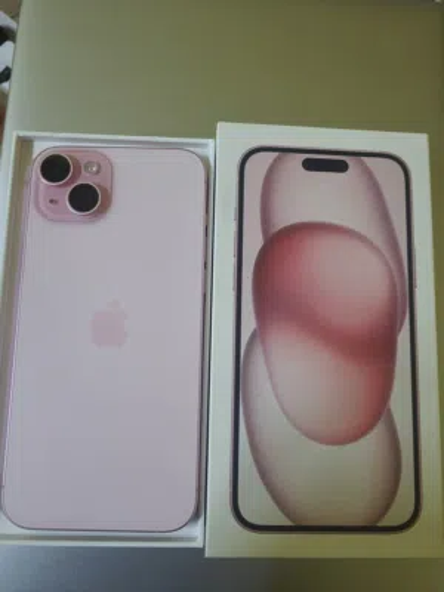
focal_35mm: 26
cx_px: 222
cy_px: 296
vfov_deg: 67.3
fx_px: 445
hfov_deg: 53.1
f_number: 1.8
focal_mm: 5.4
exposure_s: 1/11
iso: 125
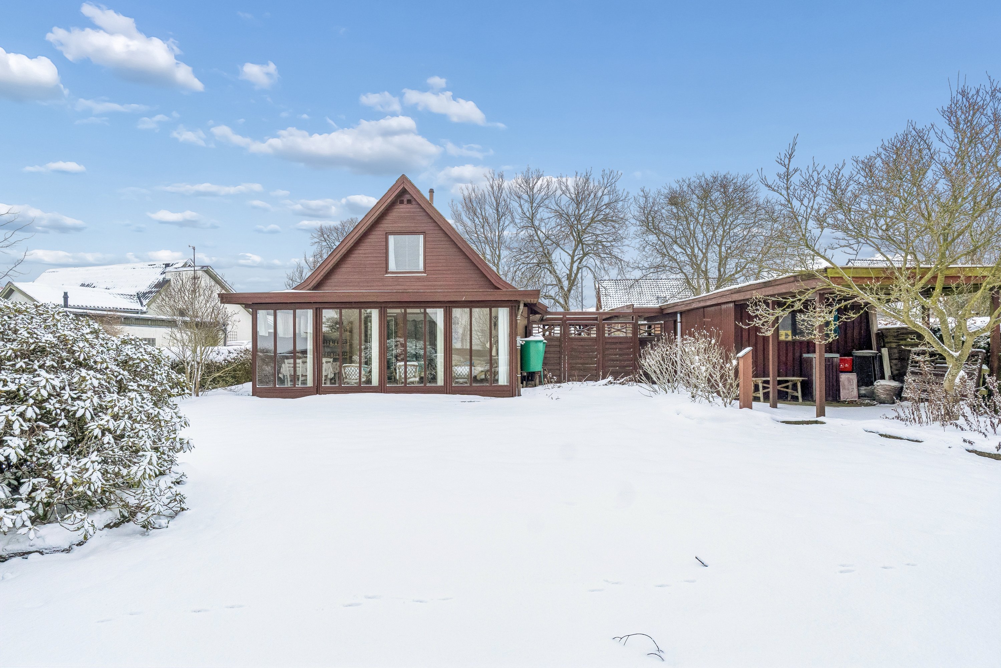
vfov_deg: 54.6
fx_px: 646
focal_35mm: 23
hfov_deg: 75.5
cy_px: 334
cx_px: 500
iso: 640
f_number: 8
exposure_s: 1/250
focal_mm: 15.5
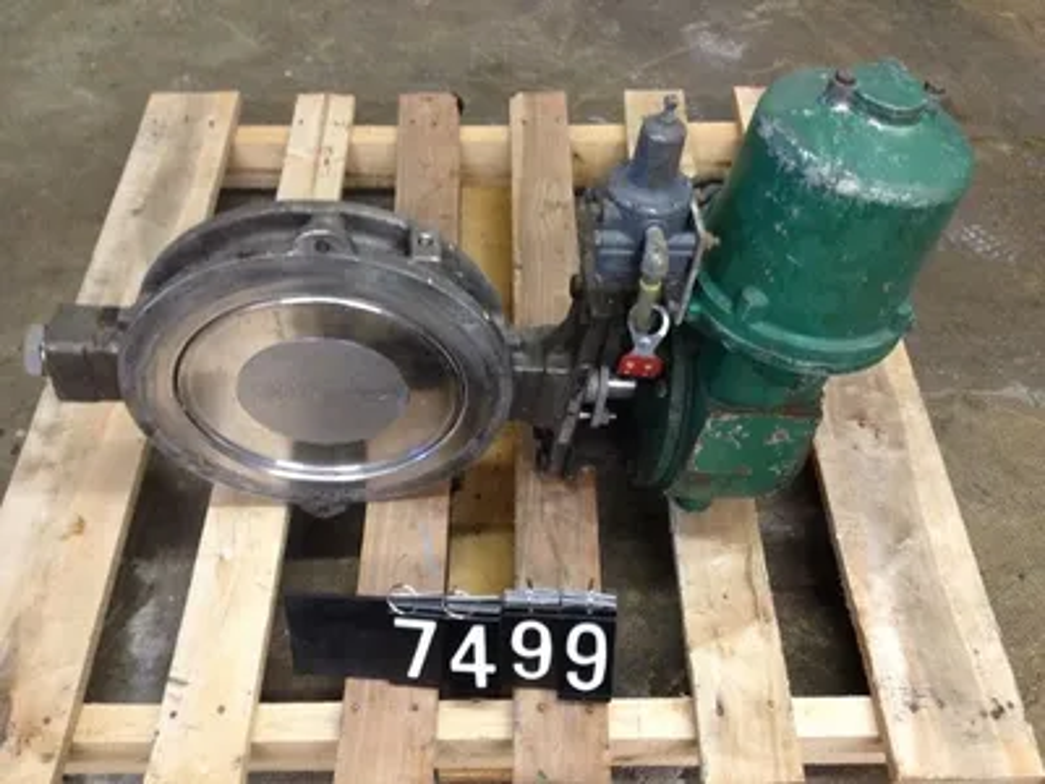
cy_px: 392
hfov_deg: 52.6
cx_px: 522
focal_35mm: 35
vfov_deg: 40.7
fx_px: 1057
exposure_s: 1/20
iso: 200
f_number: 2.4
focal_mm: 4.28
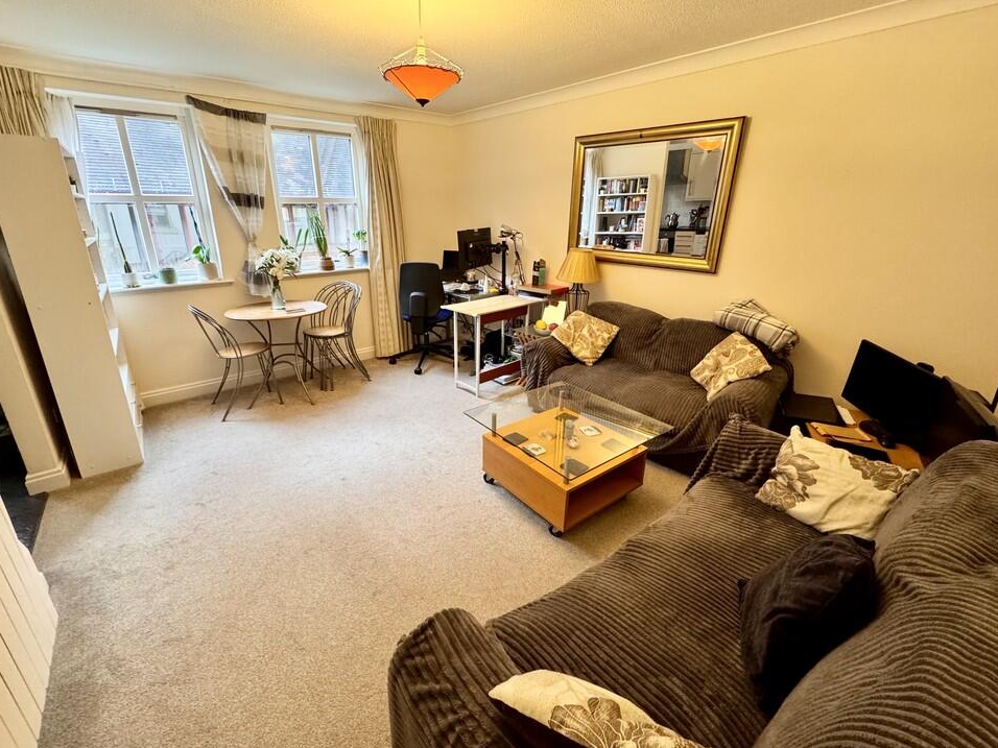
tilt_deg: -18.4
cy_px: 352
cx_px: 470
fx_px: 432
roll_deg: +0.7
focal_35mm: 15
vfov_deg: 81.7
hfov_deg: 98.1
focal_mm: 2.22
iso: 400
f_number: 2.2
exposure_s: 1/50
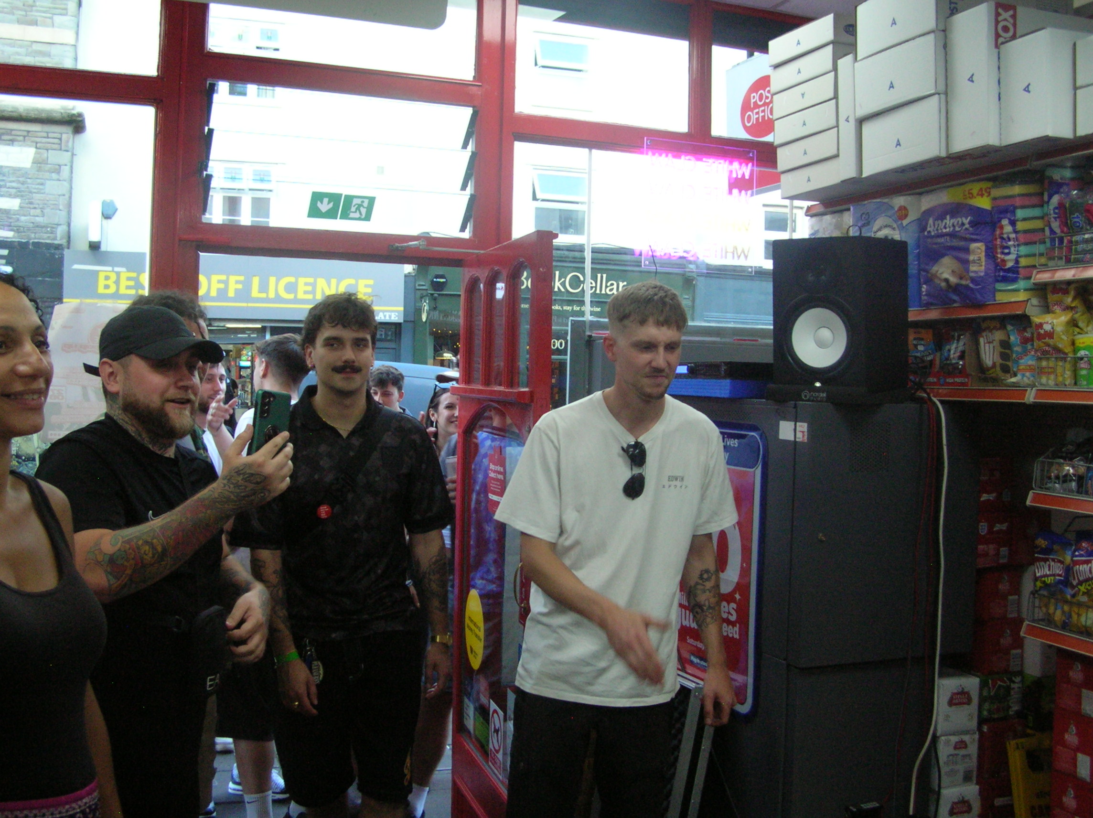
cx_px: 546
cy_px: 409
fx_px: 1136
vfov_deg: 39.6
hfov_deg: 51.4
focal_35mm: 36
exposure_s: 1/72.2
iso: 180
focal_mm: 6
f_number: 2.7
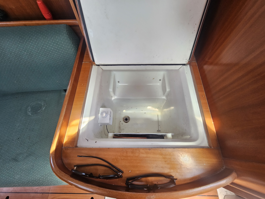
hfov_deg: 106.2
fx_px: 100
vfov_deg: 89.9
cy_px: 100
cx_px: 132
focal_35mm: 13
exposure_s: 1/60
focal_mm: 2.2
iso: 80
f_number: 2.2
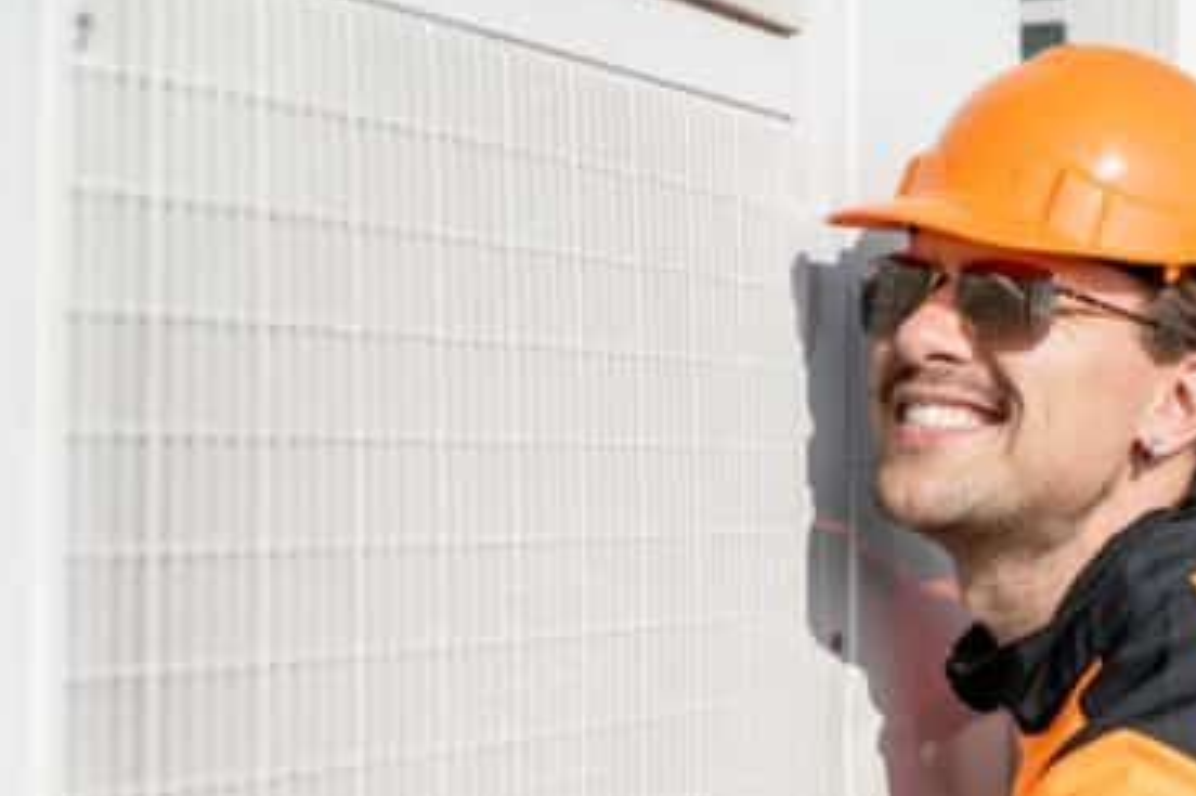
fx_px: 2424
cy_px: 403
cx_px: 920
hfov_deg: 27.3
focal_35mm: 73
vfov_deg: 18.7
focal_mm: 35
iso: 200
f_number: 2.2
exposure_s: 1/6400
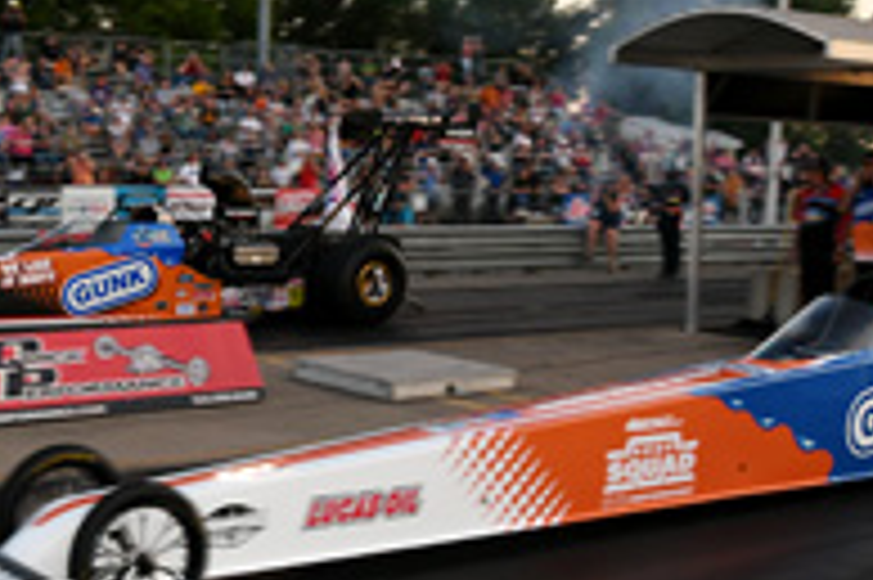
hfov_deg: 32.3
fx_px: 1502
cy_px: 333
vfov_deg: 21.9
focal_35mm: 62
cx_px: 328
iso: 200
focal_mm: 16
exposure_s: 1/200
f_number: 4
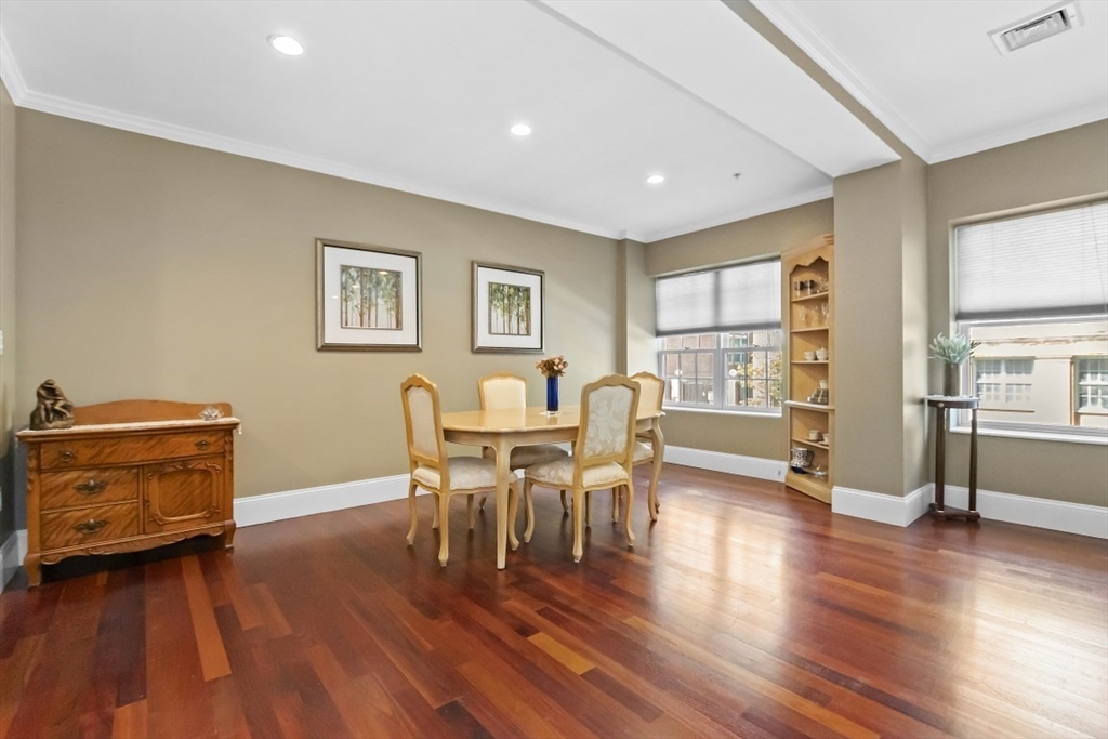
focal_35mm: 15
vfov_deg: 77.3
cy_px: 370
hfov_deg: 100.4
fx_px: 462
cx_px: 554
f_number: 5.6
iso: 800
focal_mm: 10
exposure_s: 1/80
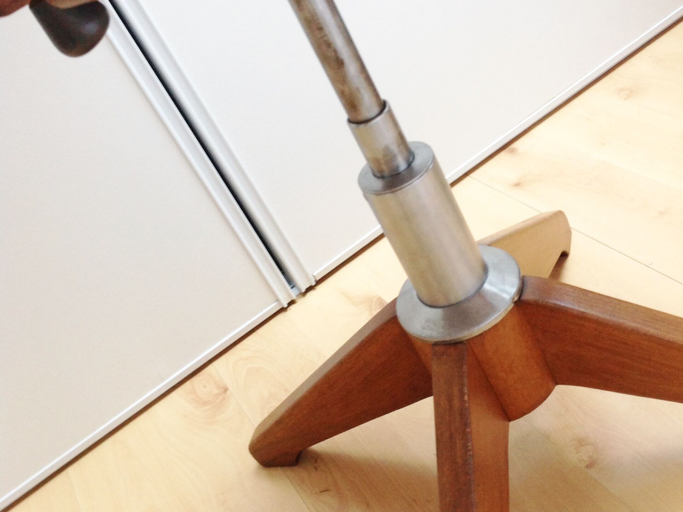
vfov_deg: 30.8
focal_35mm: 47
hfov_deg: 40.4
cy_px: 220
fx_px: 928
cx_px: 343
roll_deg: +30.9
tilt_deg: -30.3
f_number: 2.4
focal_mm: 4.28
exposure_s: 1/17
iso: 80
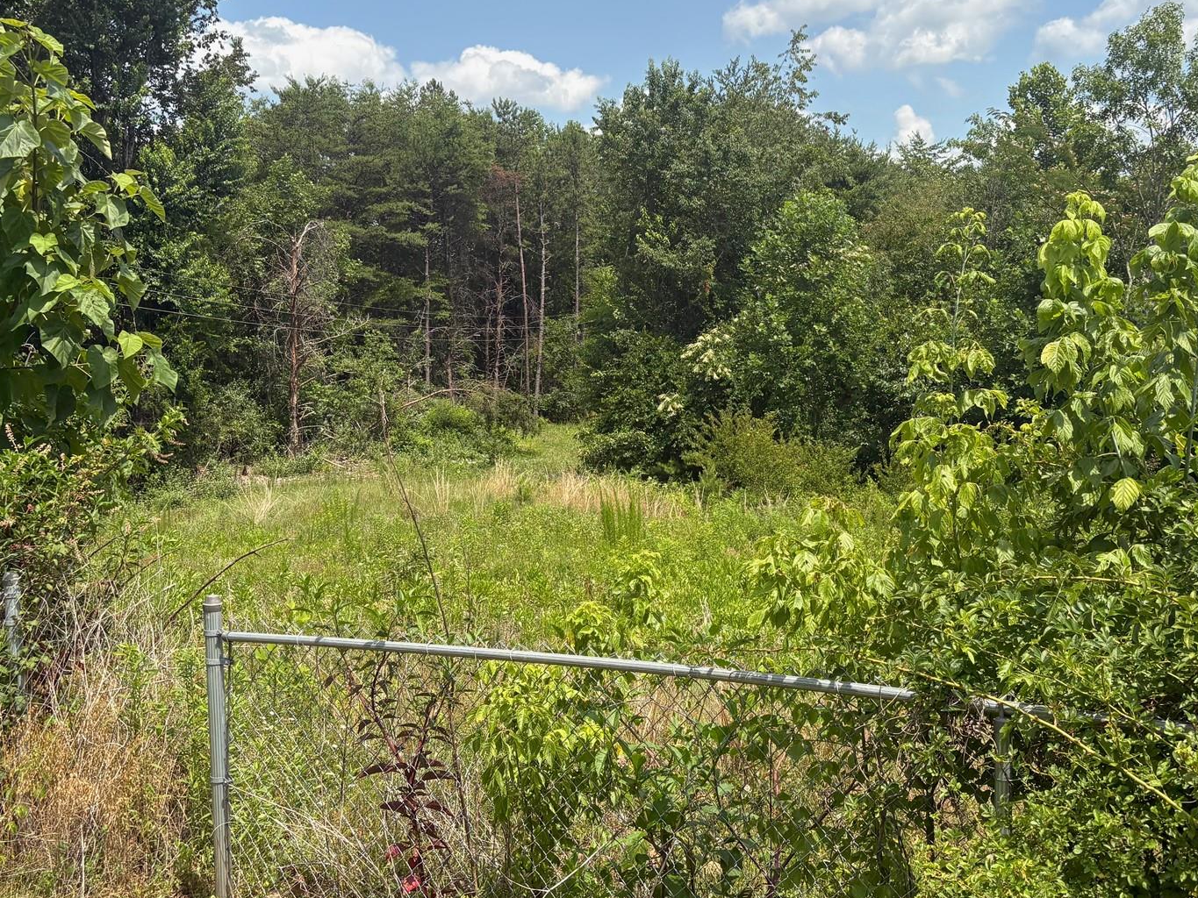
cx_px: 674
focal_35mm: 39
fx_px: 1350
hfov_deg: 47.7
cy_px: 390
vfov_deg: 36.8
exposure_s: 1/3125
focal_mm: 5.96
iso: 50
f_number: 1.6
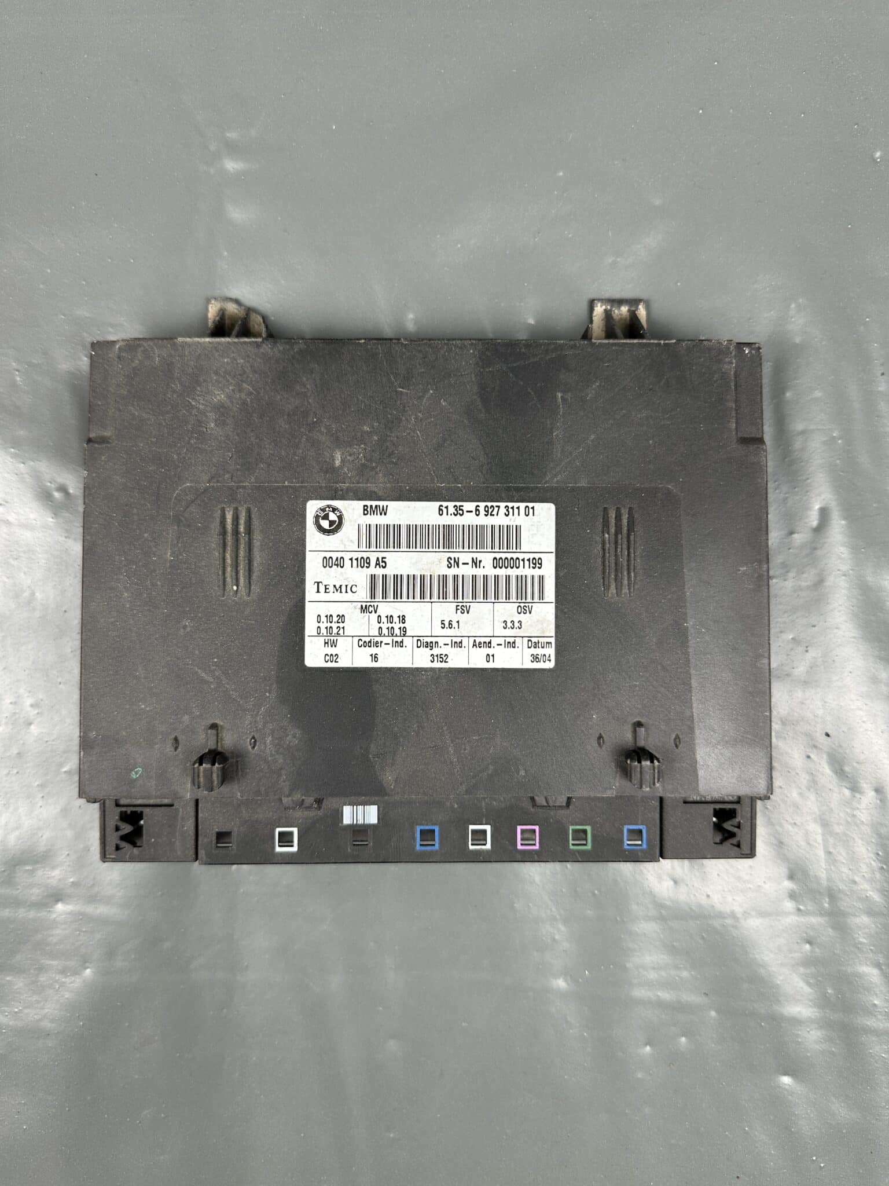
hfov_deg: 56.8
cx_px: 444
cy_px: 593
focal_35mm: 24
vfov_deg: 71.6
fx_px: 822
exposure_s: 1/100
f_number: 1.78
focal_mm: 6.86
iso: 160
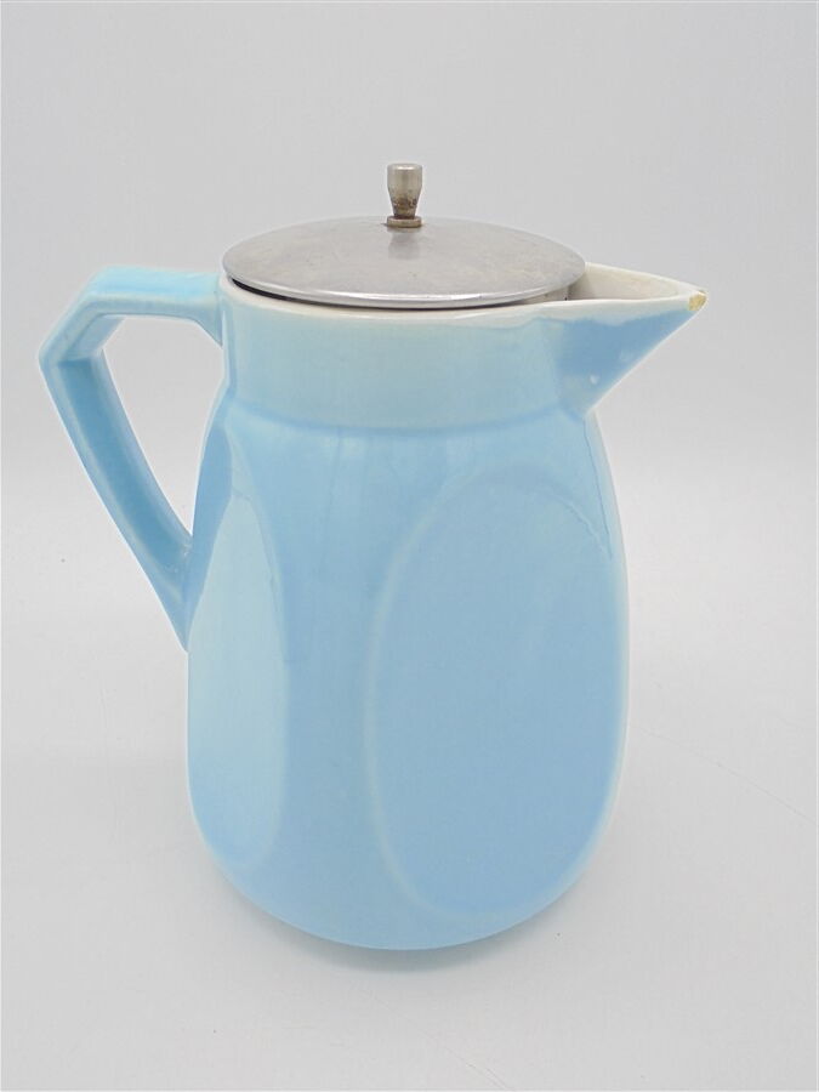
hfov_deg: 48.2
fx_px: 915
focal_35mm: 29
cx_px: 410
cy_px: 546
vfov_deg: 61.7
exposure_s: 1/50
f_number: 3.7
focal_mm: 5.3
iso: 100
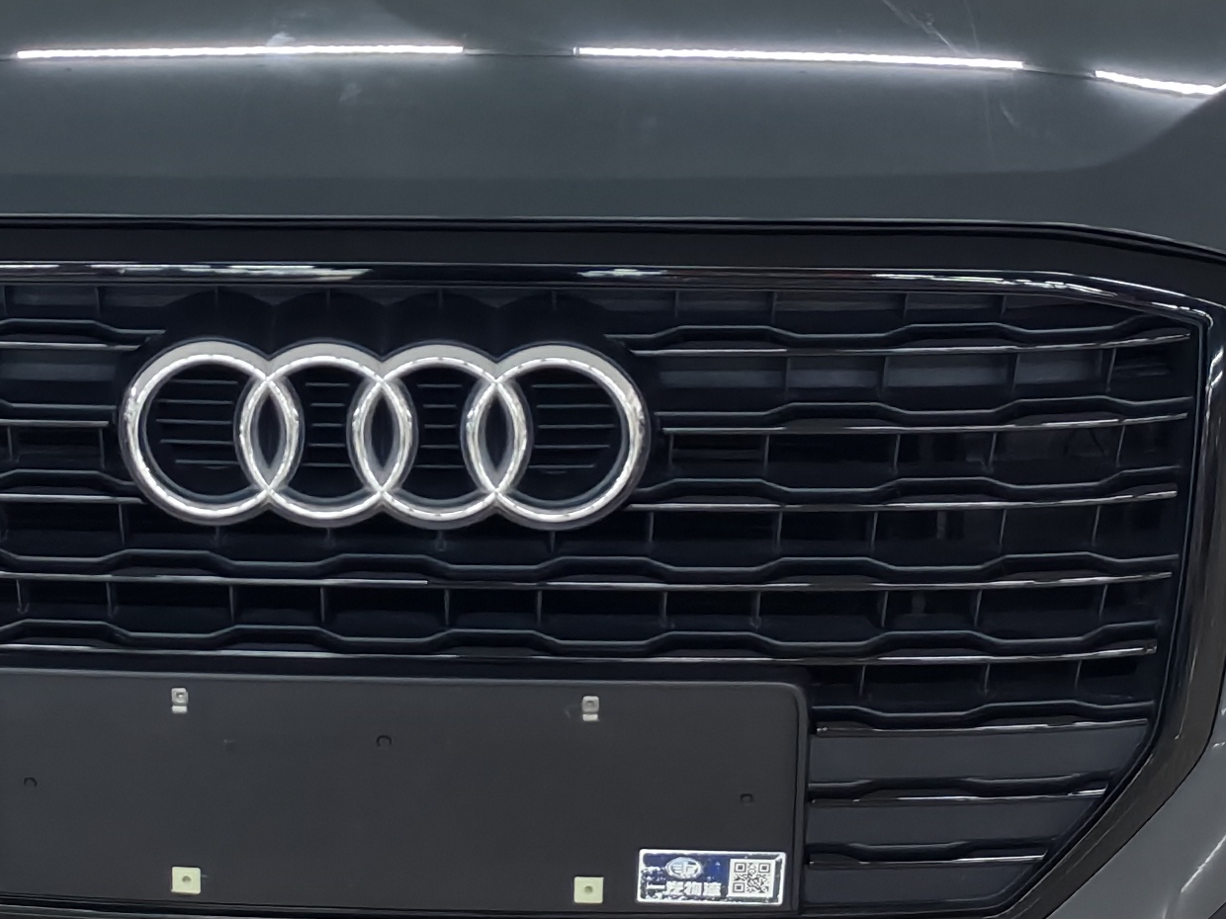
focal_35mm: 76
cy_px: 125
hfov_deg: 25.4
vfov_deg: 19.1
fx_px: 2692
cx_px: 310
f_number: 1.57
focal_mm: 5.6
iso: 1182
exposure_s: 1/100
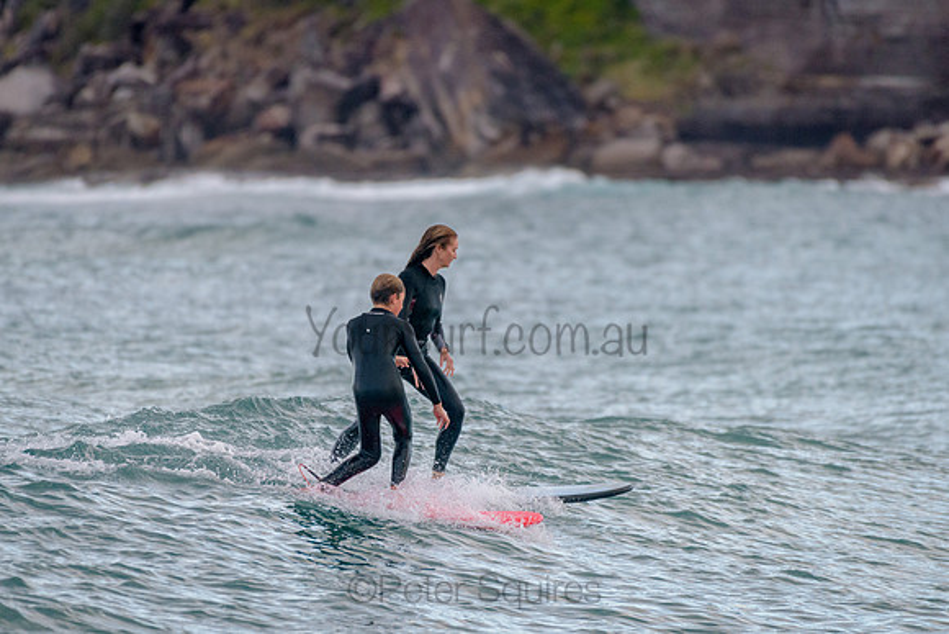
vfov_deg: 2.2
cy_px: 374
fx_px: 16132
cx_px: 470
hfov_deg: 3.4
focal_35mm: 612
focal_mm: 500
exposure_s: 1/1250
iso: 900
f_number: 5.6
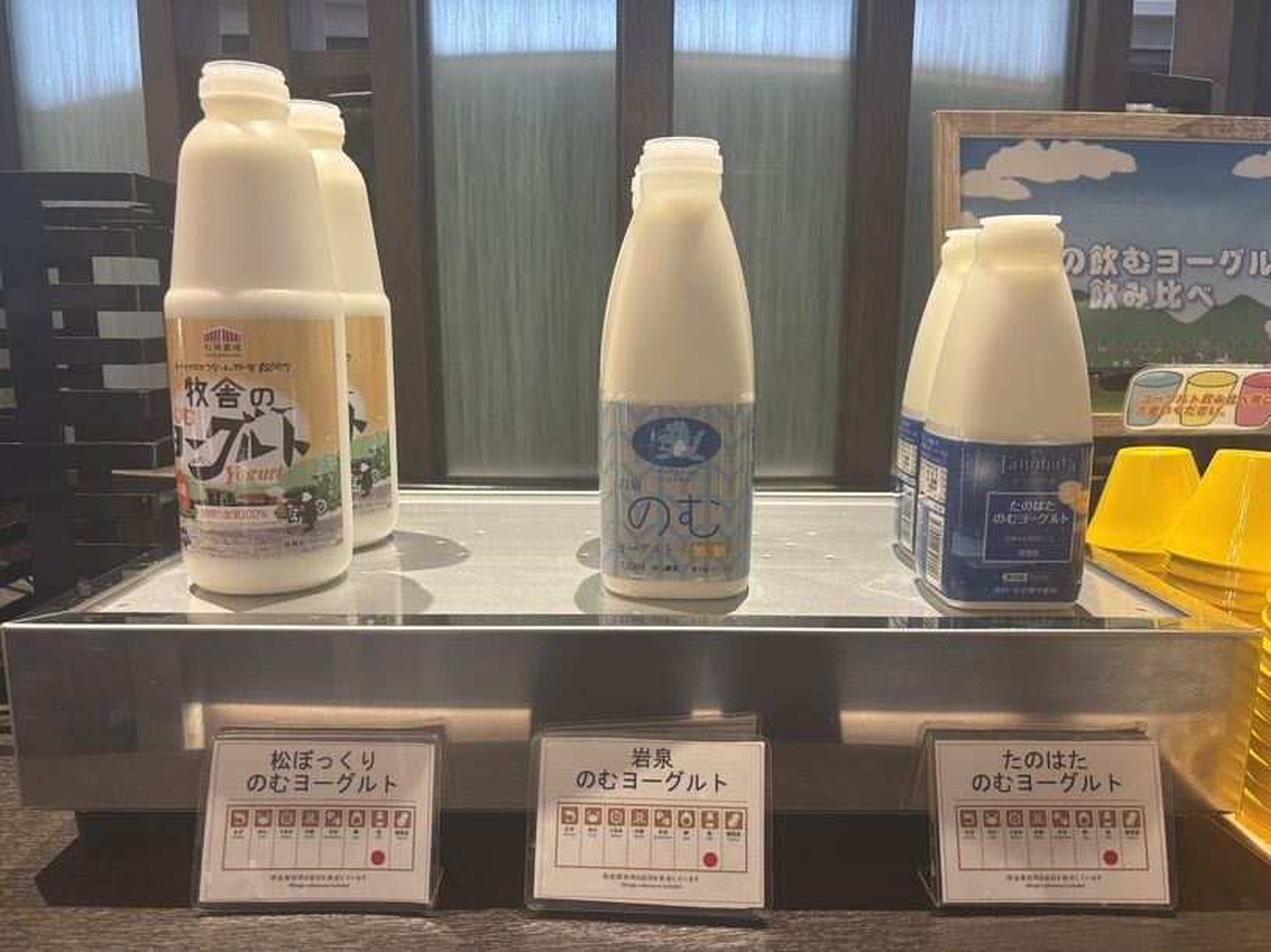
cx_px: 636
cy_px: 476
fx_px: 955
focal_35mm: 26
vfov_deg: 53.1
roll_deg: -0.9
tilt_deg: -10.2
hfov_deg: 67.3
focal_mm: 5.96
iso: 160
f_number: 1.6
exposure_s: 1/50
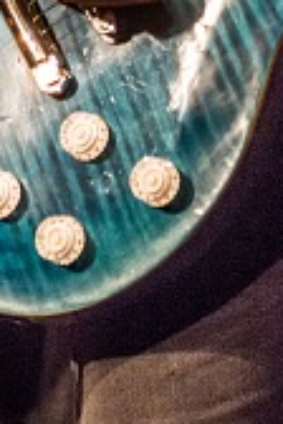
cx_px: 368
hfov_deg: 4.9
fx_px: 3278
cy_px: -399
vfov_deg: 7.2
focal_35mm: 278
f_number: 2.8
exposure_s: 1/80
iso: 2500
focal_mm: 65
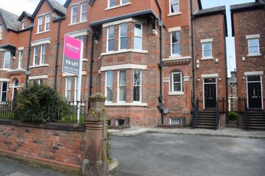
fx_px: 199
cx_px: 132
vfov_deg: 47.9
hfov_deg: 67.4
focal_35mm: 27
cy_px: 88
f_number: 8
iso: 280
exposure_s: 1/250
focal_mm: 18
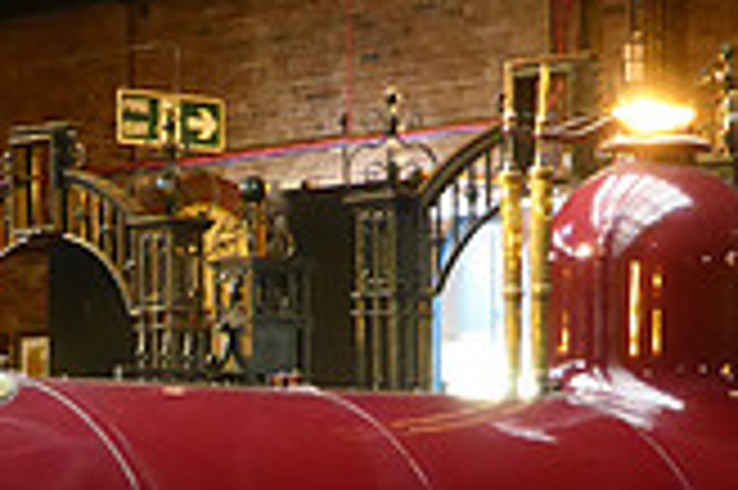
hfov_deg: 12.2
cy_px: 695
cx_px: 243
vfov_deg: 8.0
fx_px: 3461
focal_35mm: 169
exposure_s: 1/5
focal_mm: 7.9
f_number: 4.1
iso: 800
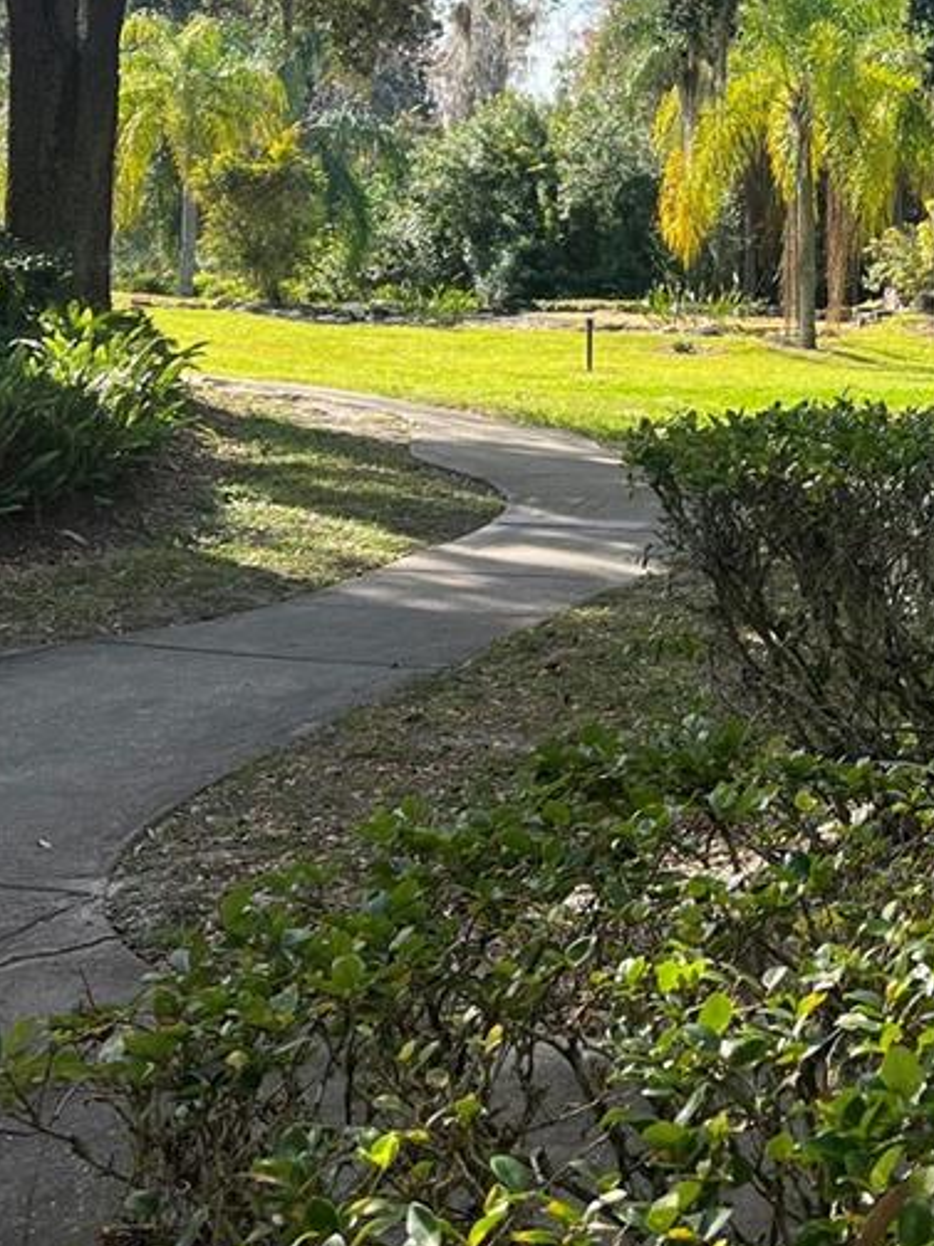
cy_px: 211
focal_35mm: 62
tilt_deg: -0.7
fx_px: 2231
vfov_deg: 30.3
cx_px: 971
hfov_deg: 22.6
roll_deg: -1.1
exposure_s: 1/974
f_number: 1.5
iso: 50
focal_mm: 5.7
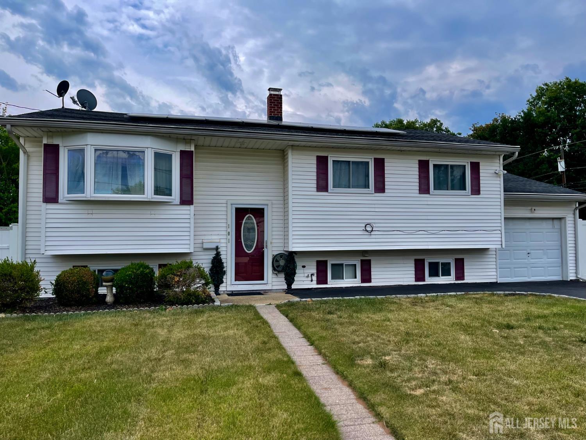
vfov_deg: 54.9
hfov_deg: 69.4
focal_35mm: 25
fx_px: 423
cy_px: 220
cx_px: 293
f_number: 1.6
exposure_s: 1/3788
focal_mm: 5.1
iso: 32
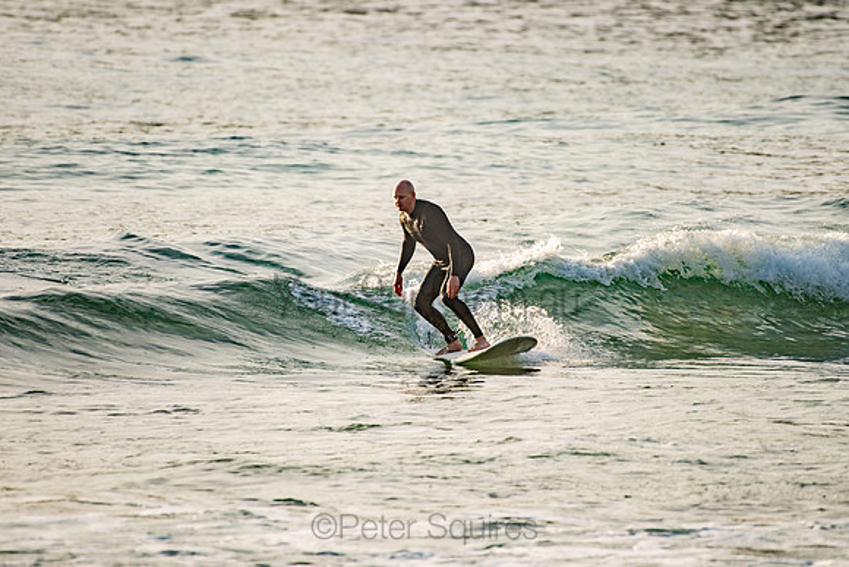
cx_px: 447
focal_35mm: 612
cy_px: 253
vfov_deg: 2.2
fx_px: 14439
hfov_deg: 3.4
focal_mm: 500
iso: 110
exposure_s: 1/250
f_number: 5.6
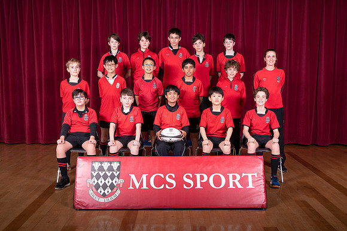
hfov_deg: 45.6
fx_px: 413
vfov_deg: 31.2
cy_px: 118
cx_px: 169
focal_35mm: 43
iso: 800
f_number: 8
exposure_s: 1/50
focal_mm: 38
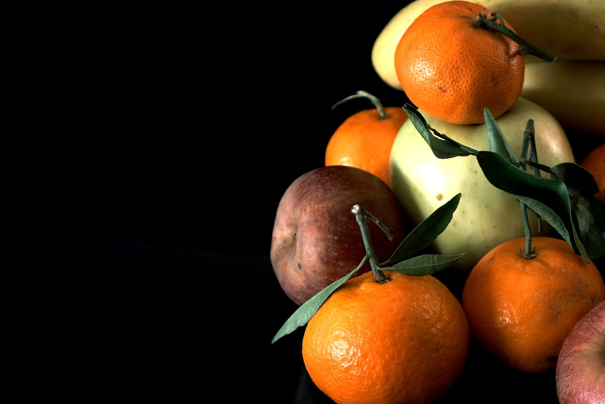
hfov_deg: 30.5
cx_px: 507
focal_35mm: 64
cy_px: 228
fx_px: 1075
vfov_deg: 21.2
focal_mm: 25.4
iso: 160
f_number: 5.6
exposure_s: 1.3
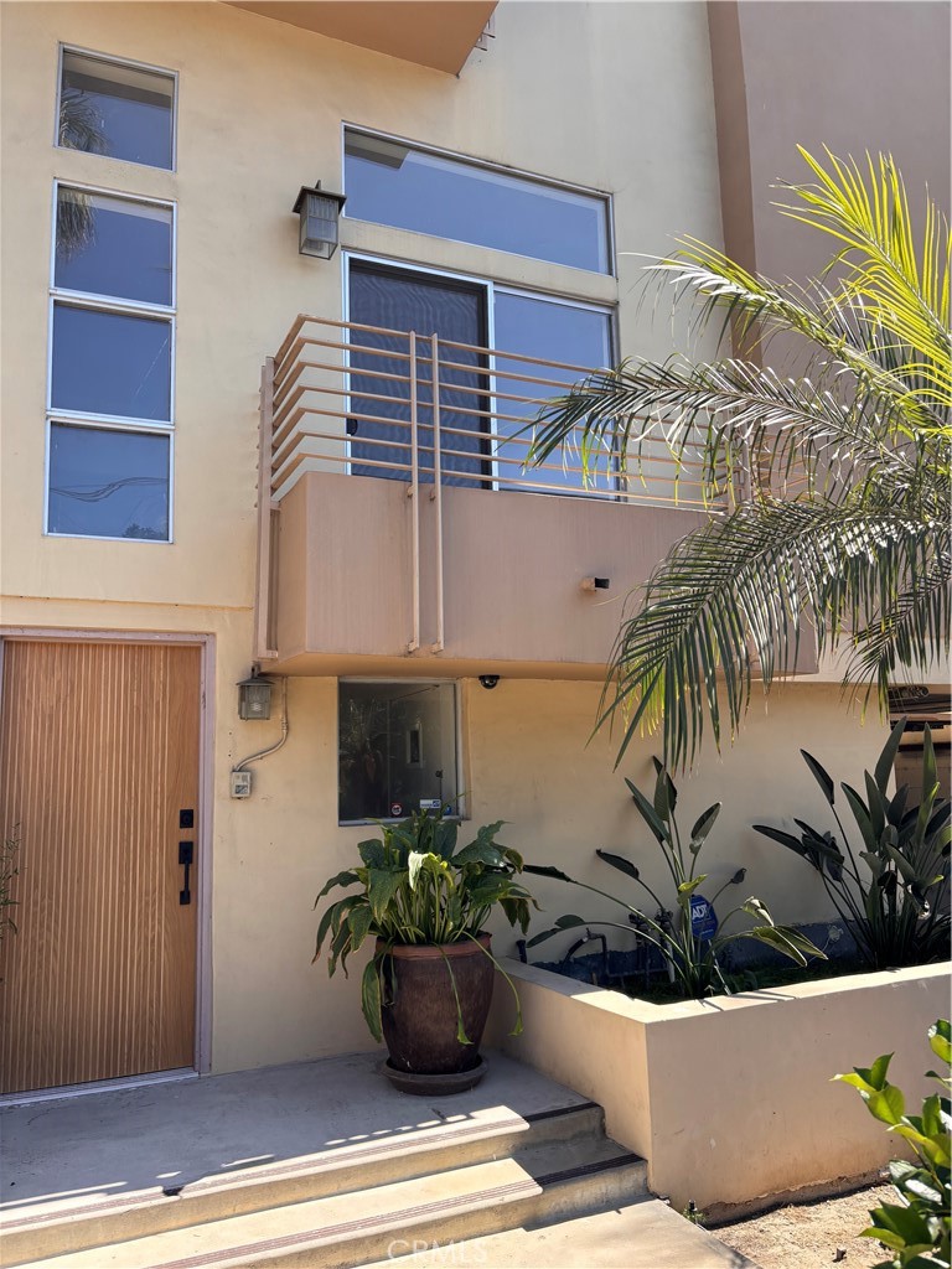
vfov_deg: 67.3
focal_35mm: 26
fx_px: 953
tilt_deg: +7.6
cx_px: 476
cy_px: 634
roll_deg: +1.2
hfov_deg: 53.1
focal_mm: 5.96
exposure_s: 1/887
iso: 50
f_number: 1.6
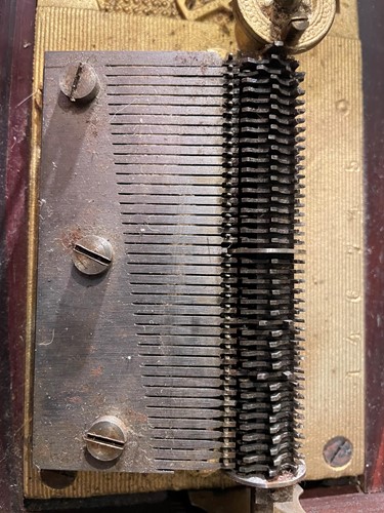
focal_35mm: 26
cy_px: 256
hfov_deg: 53.1
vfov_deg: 67.3
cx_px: 192
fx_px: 385
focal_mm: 4.2
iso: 400
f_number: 1.6
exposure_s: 1/50
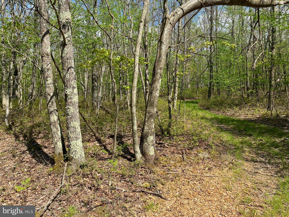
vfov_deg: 53.1
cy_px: 108
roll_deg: +1.6
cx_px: 144
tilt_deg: +2.1
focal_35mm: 26
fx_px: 217
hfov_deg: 67.3
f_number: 1.8
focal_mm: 4.25
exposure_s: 1/1701
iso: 32
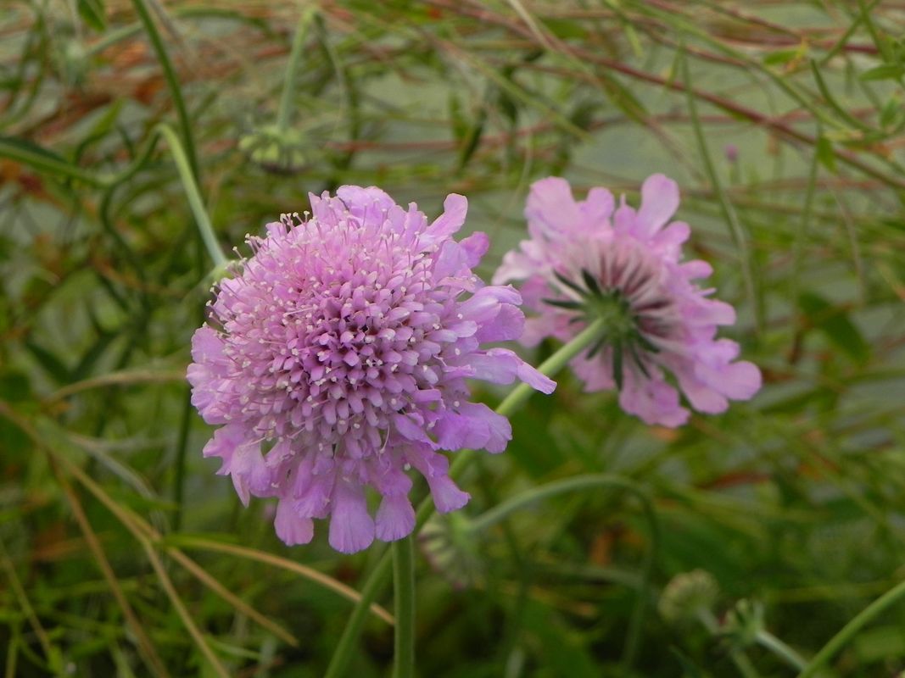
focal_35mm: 95
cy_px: 339
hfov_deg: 20.7
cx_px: 452
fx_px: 2483
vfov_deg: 15.6
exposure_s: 1/40
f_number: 4.5
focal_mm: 16.9
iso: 160
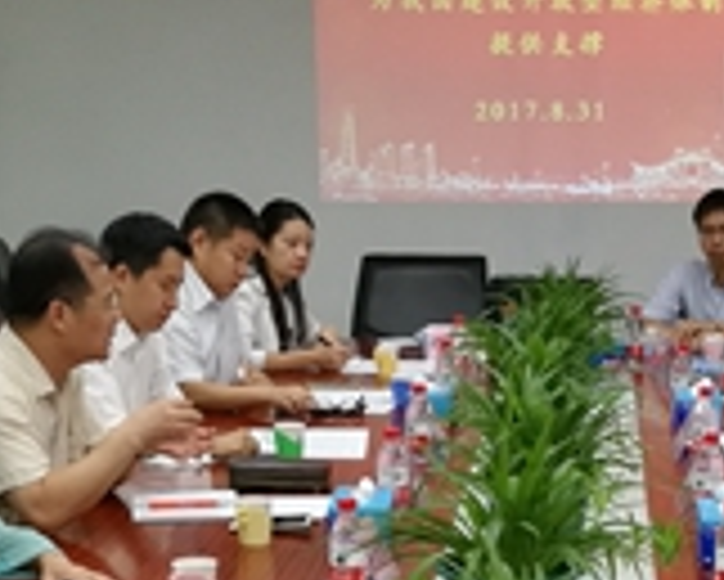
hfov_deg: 19.4
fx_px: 2101
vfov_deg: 15.2
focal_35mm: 98
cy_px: 701
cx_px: 526
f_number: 2.2
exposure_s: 1/50
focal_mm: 4.5
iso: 200
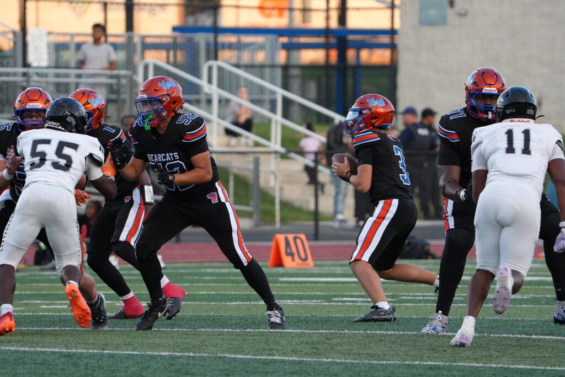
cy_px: 188
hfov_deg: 4.0
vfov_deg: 2.7
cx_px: 282
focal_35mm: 516
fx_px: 8103
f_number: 6.3
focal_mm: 344
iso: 1600
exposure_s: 1/500
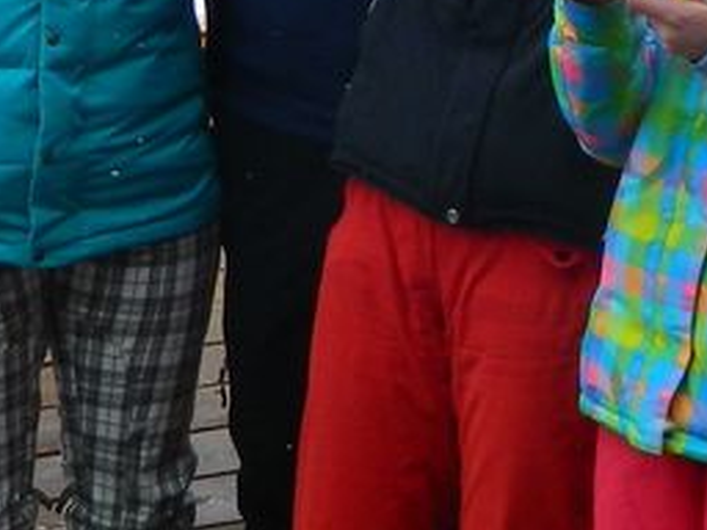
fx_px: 3962
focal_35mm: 194
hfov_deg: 10.2
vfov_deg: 7.6
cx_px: 464
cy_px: -19
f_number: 3.2
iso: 80
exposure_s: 1/800
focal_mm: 5.6
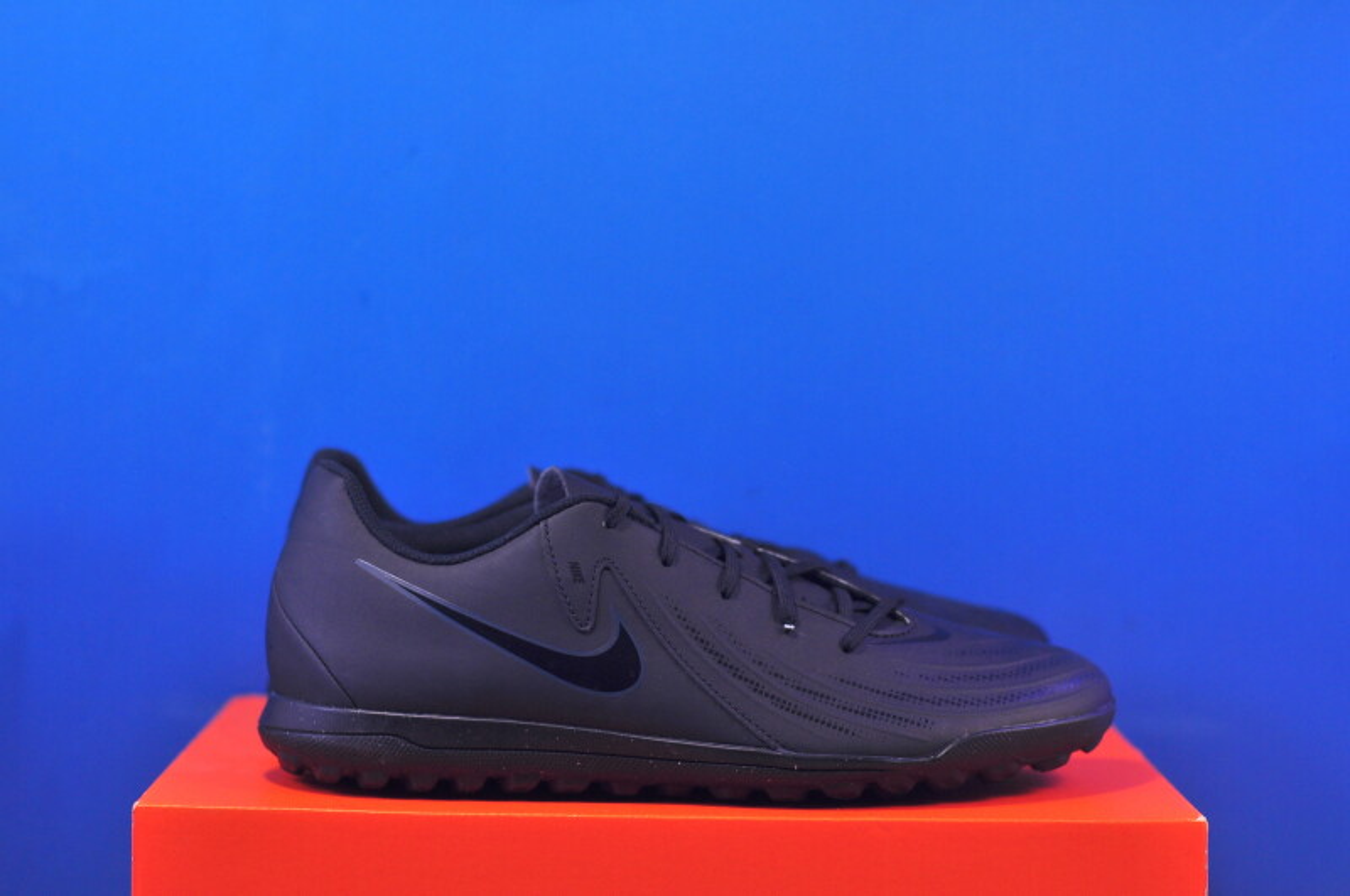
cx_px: 675
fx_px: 2808
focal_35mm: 75
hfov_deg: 27.0
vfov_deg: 18.1
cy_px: 448
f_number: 2.5
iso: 250
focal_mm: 50
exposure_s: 1/320
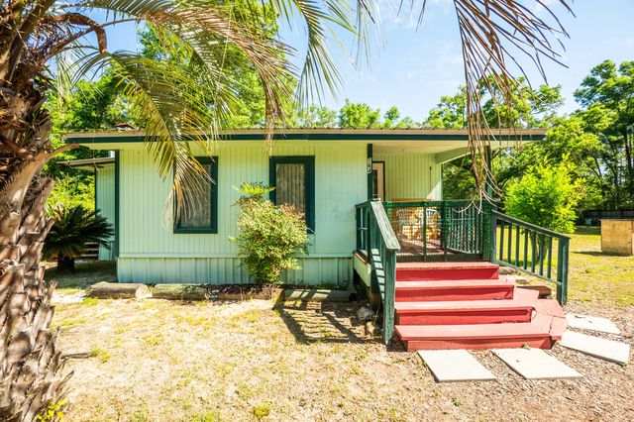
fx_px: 266
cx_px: 317
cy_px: 211
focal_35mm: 15
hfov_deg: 100.0
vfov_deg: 76.8
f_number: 8
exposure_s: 1/125
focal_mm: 10
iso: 100
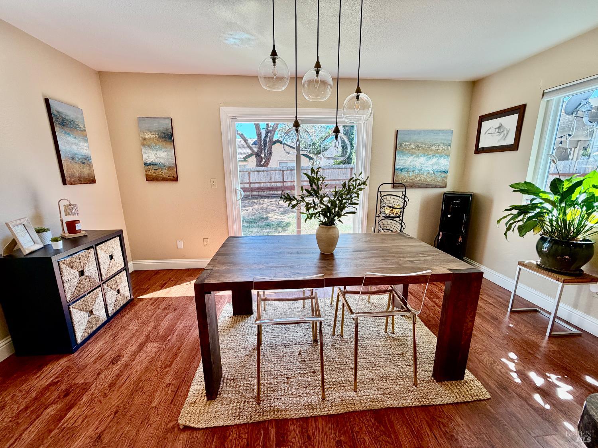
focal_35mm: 14
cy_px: 224
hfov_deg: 102.1
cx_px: 299
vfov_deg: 85.7
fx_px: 242
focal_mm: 2.22
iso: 100
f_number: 2.2
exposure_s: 1/120
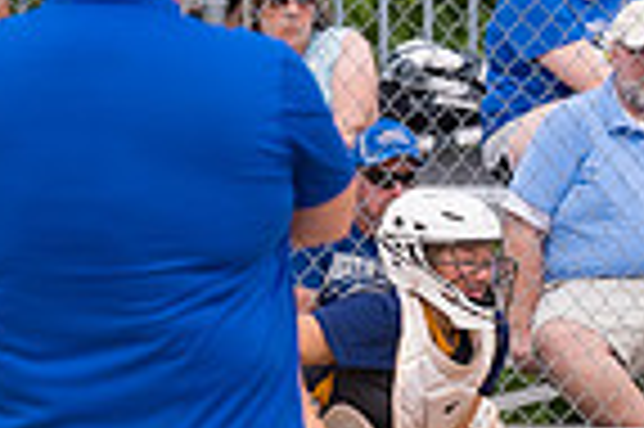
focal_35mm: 1215
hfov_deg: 1.7
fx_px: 21710
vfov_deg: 1.1
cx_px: 950
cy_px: 225
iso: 320
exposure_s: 1/1600
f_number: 5.6
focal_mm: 200
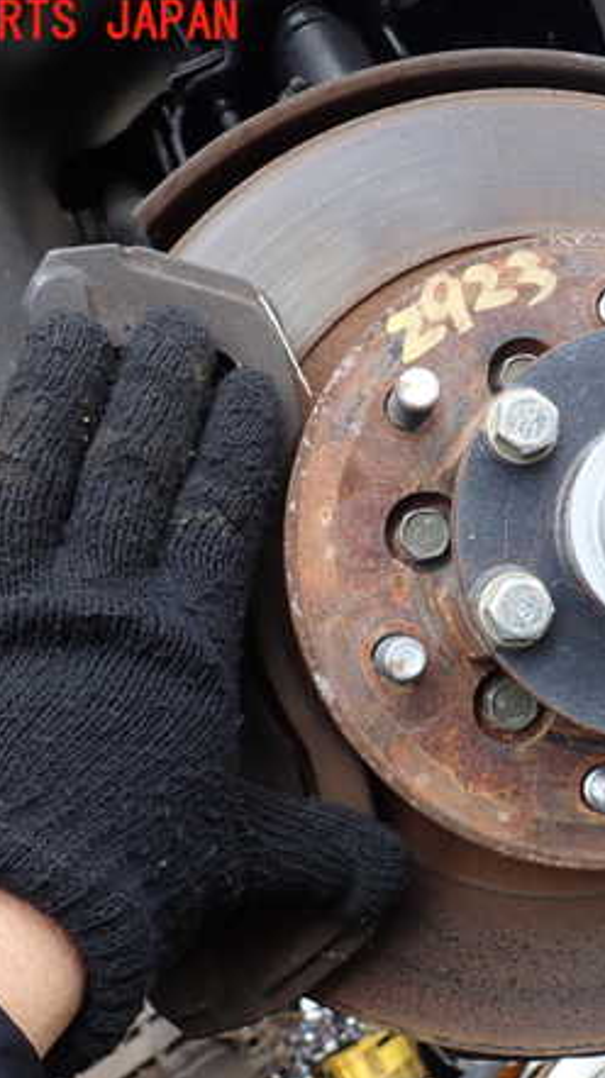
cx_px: 527
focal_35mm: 37
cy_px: 541
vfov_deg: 54.0
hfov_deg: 30.7
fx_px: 1057
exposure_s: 1/80
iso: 100
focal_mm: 4.5
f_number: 2.8
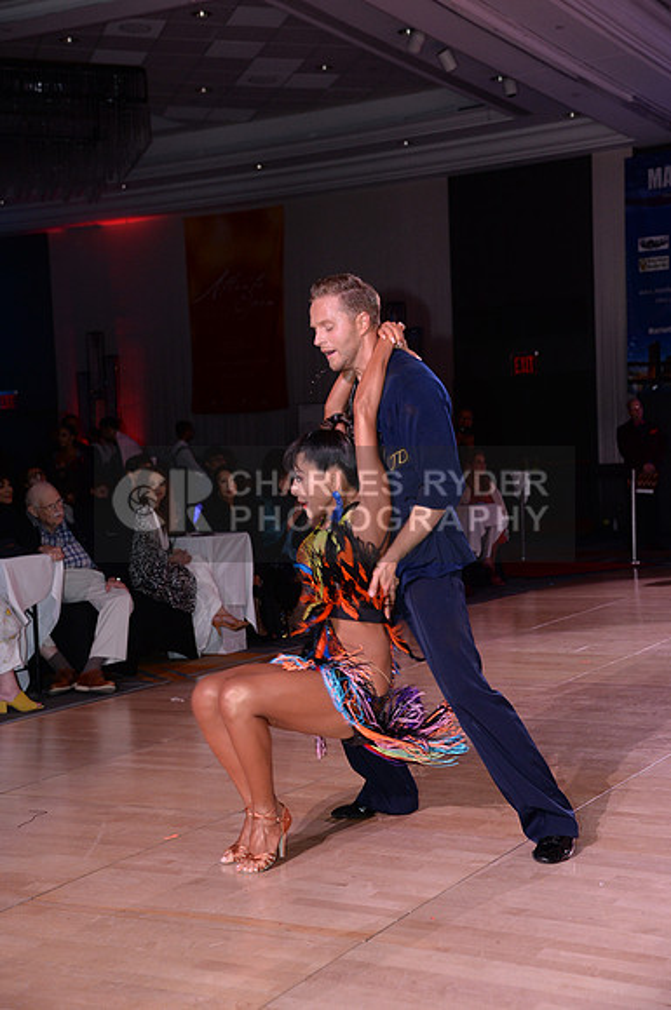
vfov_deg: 36.3
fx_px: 1542
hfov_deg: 24.5
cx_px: 336
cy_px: 505
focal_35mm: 55
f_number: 5
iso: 2000
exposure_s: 1/250
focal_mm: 55
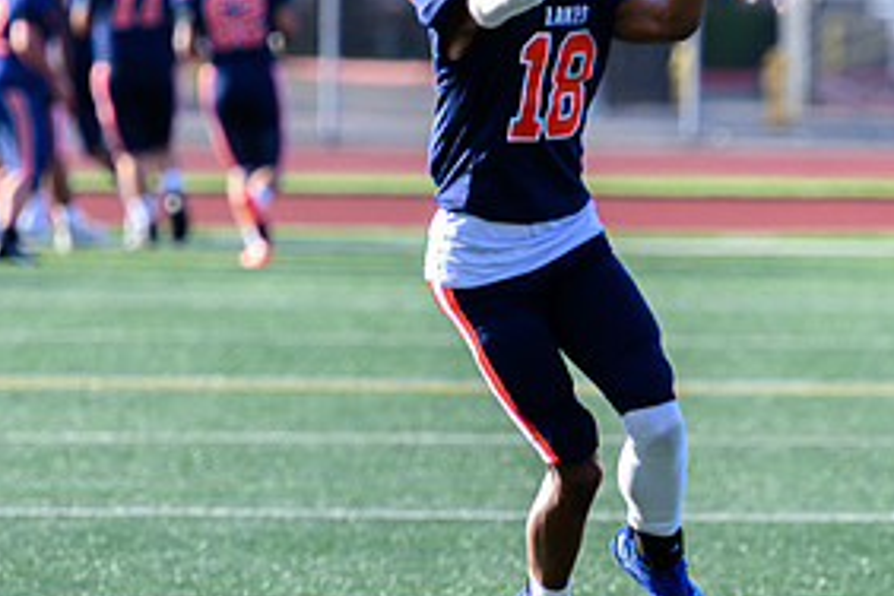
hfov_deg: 4.8
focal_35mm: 432
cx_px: 555
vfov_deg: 3.2
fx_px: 10727
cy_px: 224
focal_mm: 210
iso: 1250
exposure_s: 1/2000
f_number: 4.5
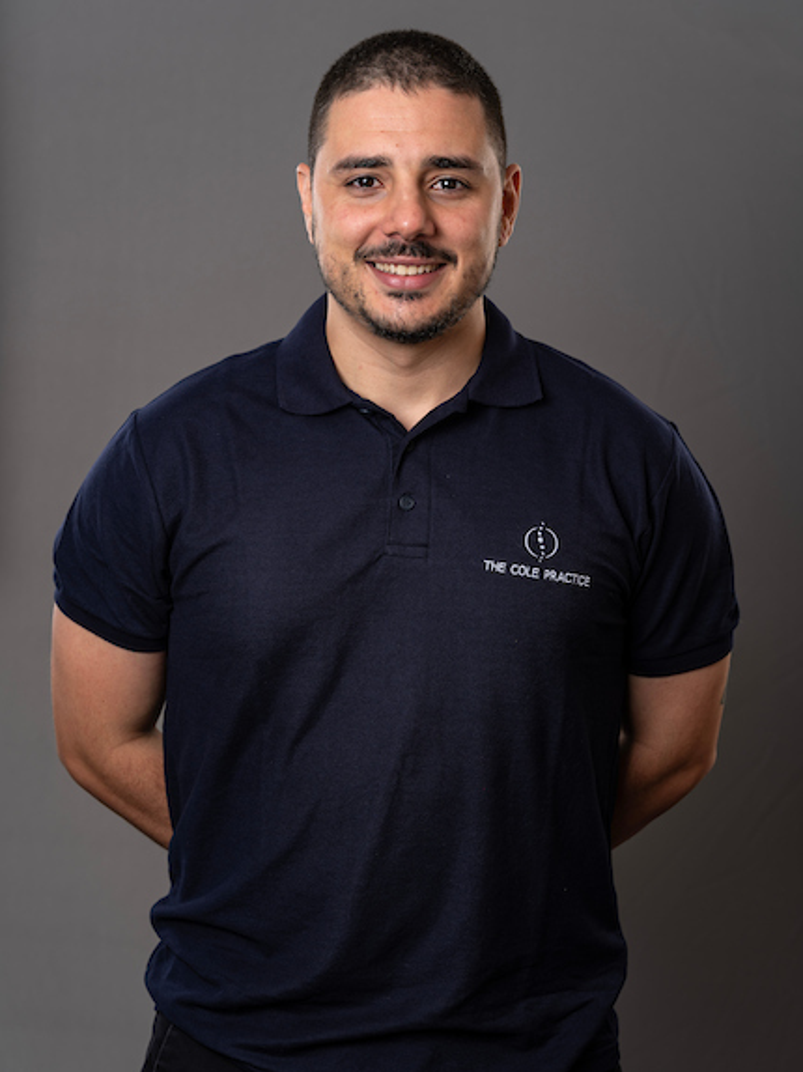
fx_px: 2817
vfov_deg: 21.5
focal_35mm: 91
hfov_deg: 16.2
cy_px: 538
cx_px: 387
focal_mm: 110
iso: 100
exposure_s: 1/125
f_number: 6.4
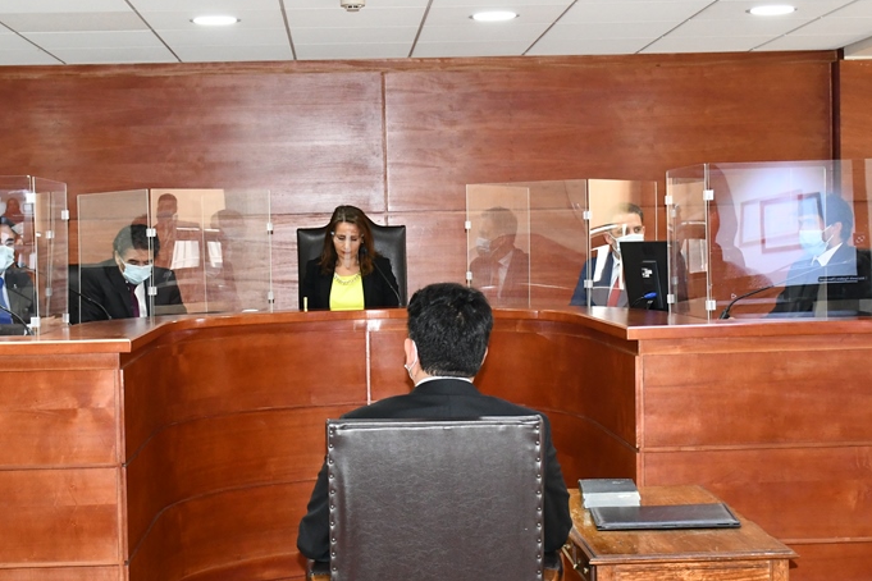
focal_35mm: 66
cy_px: 303
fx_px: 1599
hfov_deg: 30.5
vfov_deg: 20.6
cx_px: 417
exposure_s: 1/60
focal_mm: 26
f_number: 3.8
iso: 1600
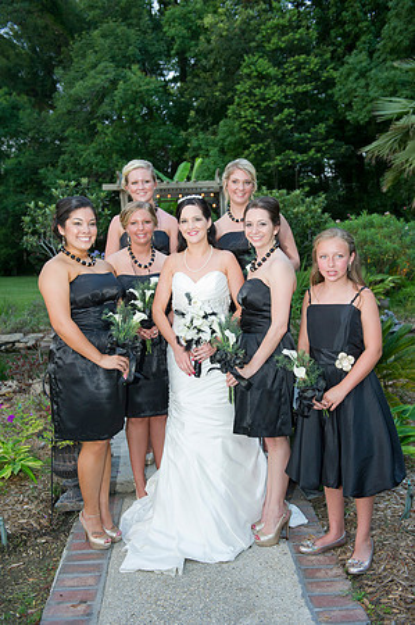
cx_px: 208
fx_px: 659
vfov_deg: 50.7
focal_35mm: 38
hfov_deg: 35.0
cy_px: 312
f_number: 4
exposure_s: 1/100
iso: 1250
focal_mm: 38
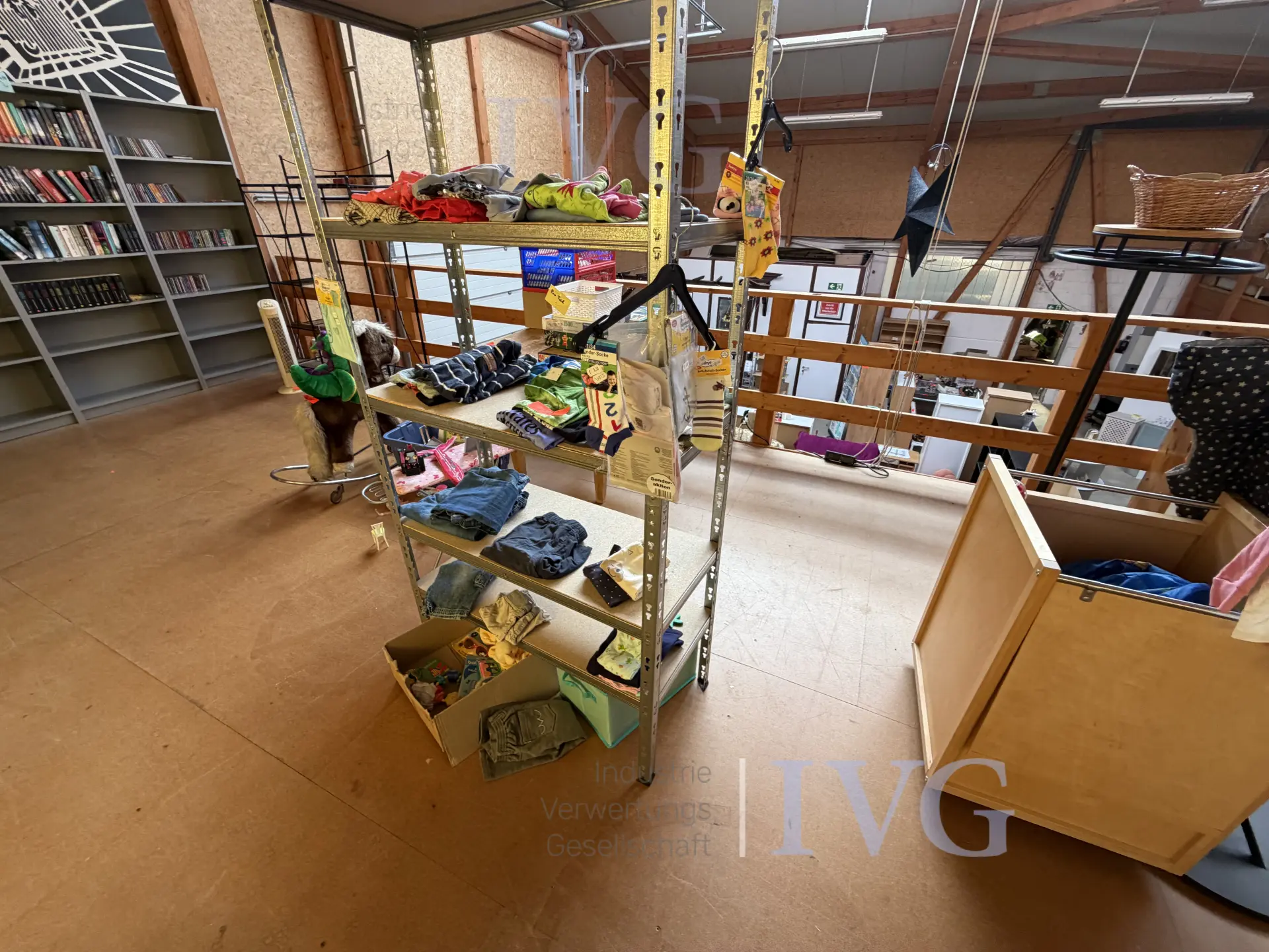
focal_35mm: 14
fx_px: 513
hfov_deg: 102.1
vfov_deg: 85.7
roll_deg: +0.1
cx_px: 634
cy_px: 476
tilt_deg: -27.4
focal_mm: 2.22
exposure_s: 1/121
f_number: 2.2
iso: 200
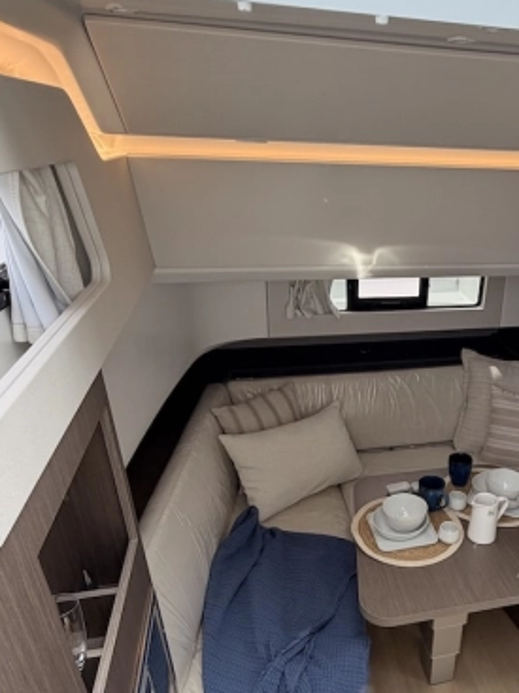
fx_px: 560
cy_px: 457
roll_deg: -2.0
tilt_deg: -29.2
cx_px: 404
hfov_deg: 47.4
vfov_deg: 62.0
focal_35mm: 28
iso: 50
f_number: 2.2
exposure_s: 1/139
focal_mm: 2.22
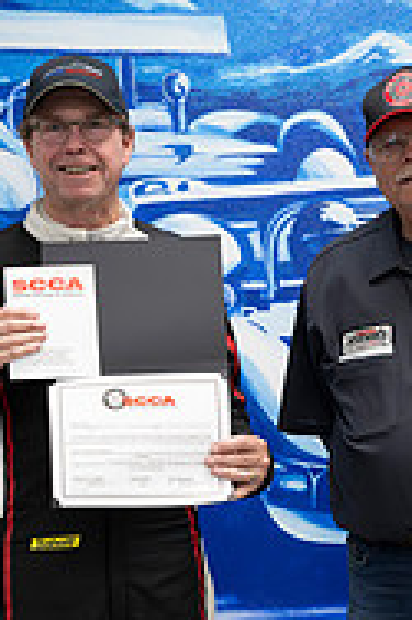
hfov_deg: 13.3
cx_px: 231
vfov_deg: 19.5
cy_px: 551
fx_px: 1771
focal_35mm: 103
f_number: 7.1
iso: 8000
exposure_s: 1/250
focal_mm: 43
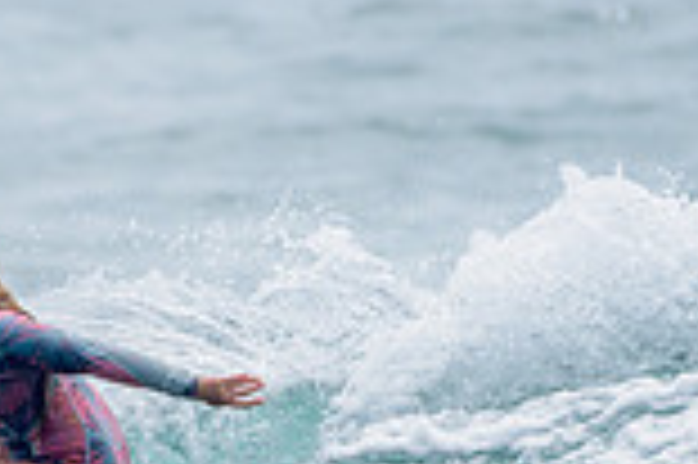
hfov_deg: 0.9
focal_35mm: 2295
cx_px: -58
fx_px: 44450
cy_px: 601
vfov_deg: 0.6
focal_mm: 500
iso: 220
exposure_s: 1/2000
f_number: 5.6
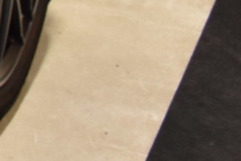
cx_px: -673
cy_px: -307
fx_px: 1573
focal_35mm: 235
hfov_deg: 7.0
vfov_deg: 5.5
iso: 500
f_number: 8
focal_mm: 20
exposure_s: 1/30
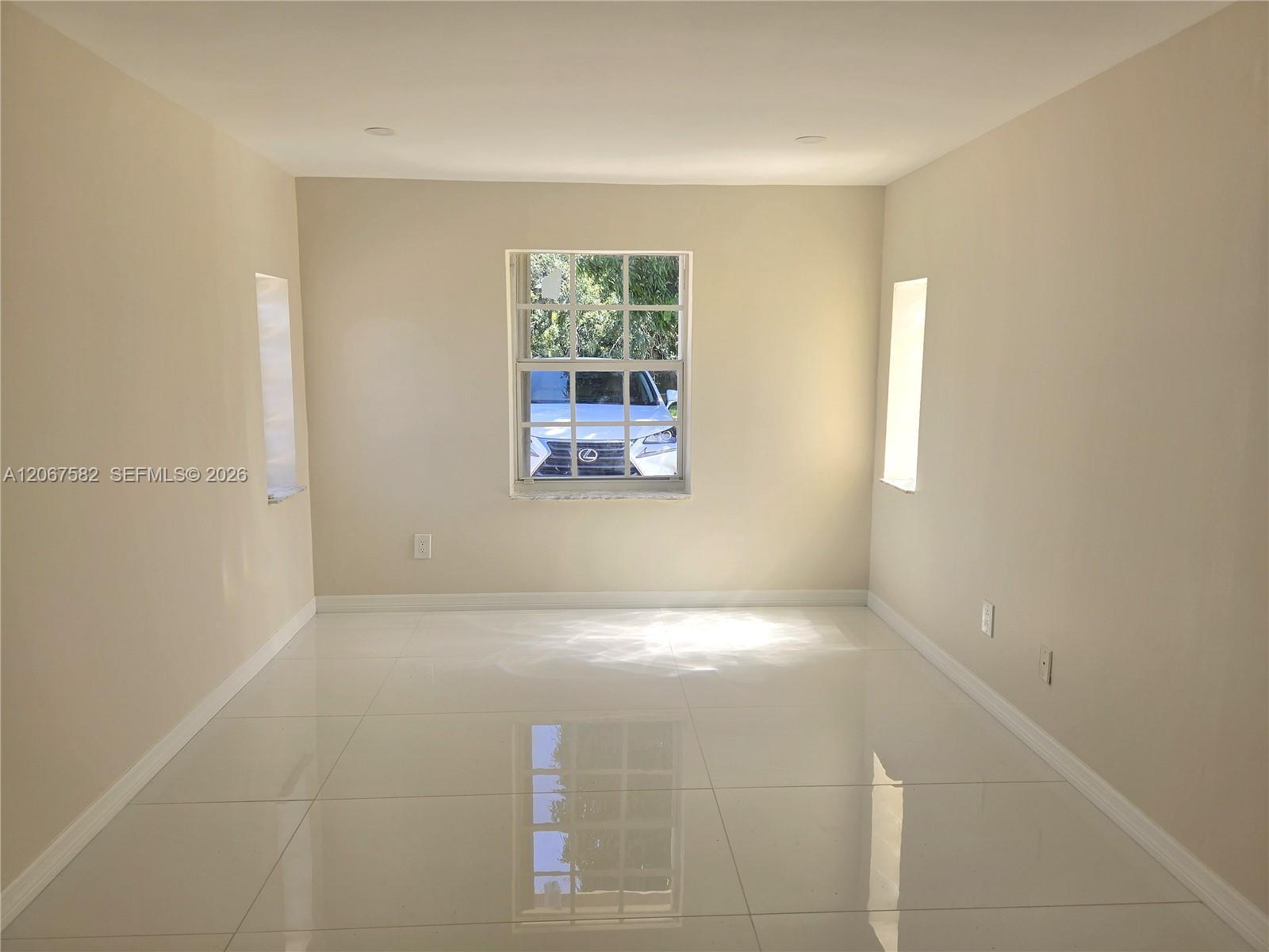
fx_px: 843
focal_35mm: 23
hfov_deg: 73.9
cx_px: 634
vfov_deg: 58.9
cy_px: 476
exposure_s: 1/180
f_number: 1.8
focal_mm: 5.4
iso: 32
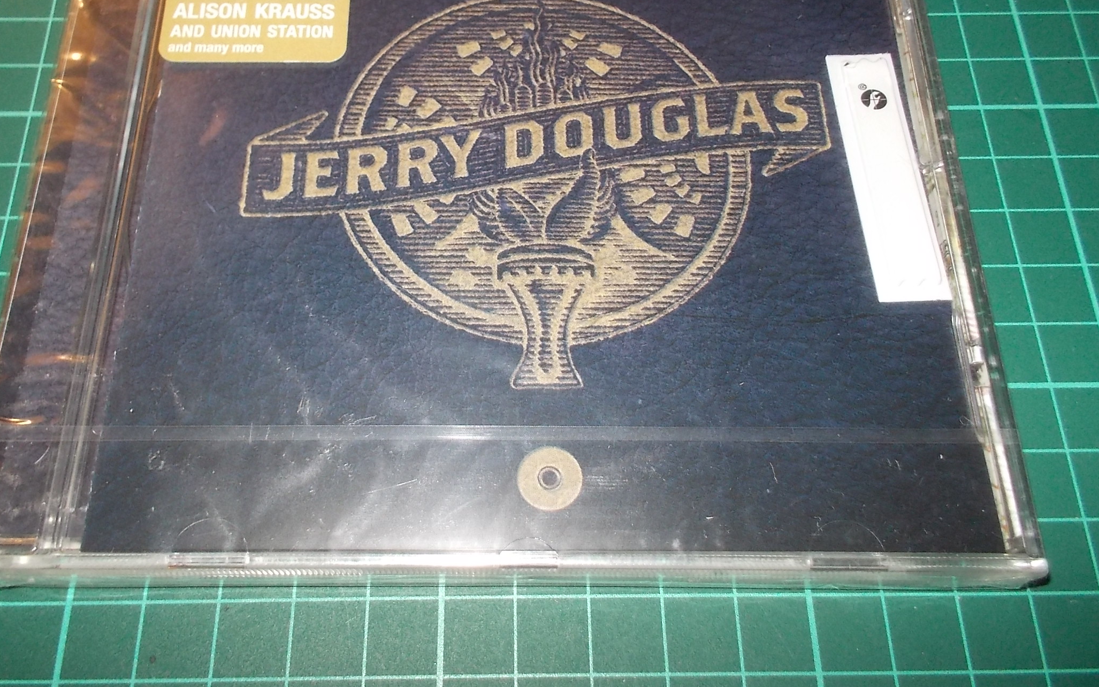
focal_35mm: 34
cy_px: 272
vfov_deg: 37.1
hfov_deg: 56.6
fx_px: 1018
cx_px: 511
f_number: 3.3
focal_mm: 4.1
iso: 200
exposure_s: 1/30
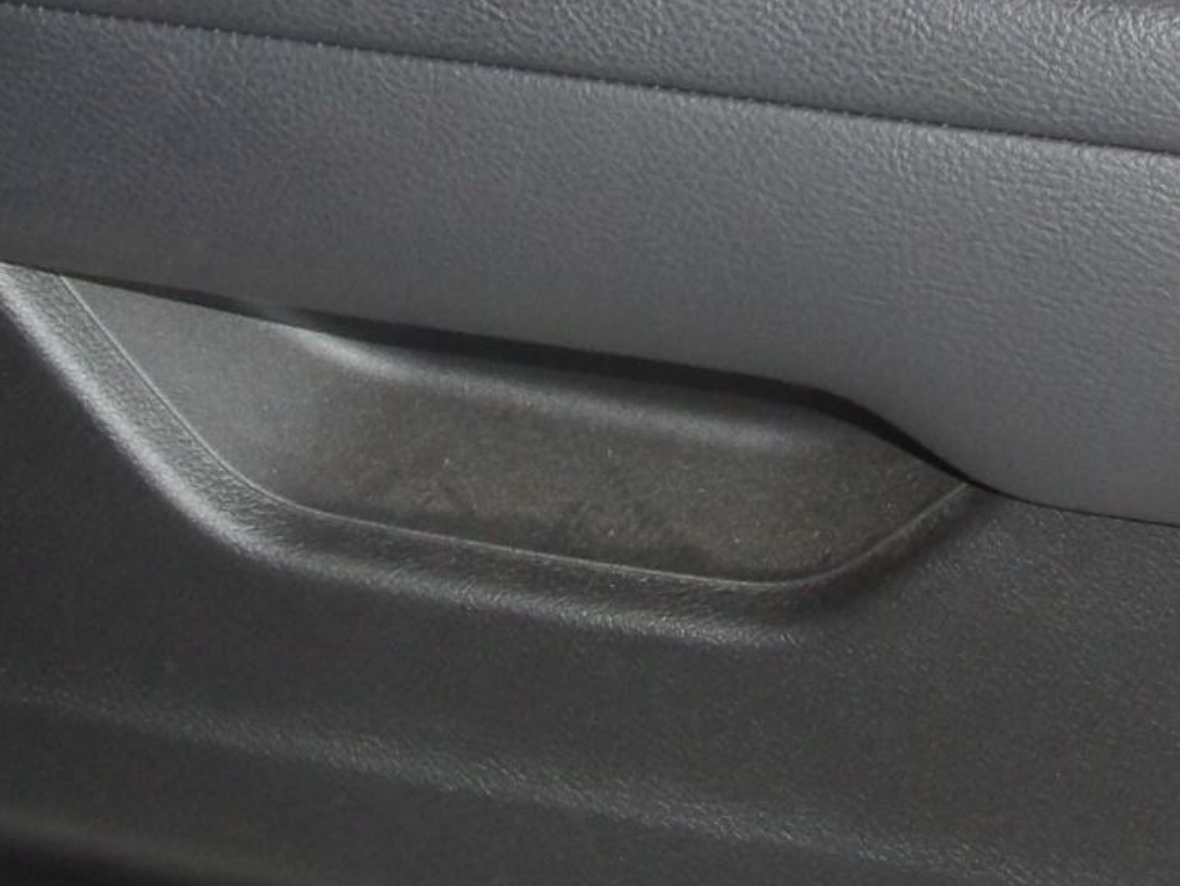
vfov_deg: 10.6
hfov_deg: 14.1
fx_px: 4774
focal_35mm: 140
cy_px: 230
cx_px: 531
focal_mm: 7
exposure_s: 1/32
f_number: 3.7
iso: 200
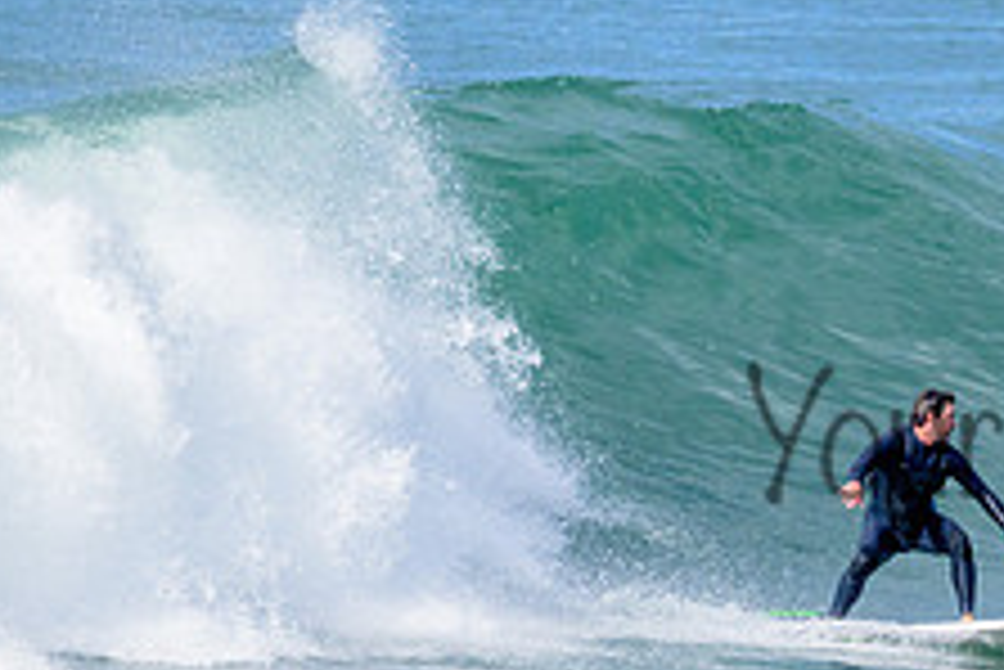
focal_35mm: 1586
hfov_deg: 1.3
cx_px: 1211
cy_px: 393
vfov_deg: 0.9
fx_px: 44259
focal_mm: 610
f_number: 11
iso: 1250
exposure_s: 1/2000
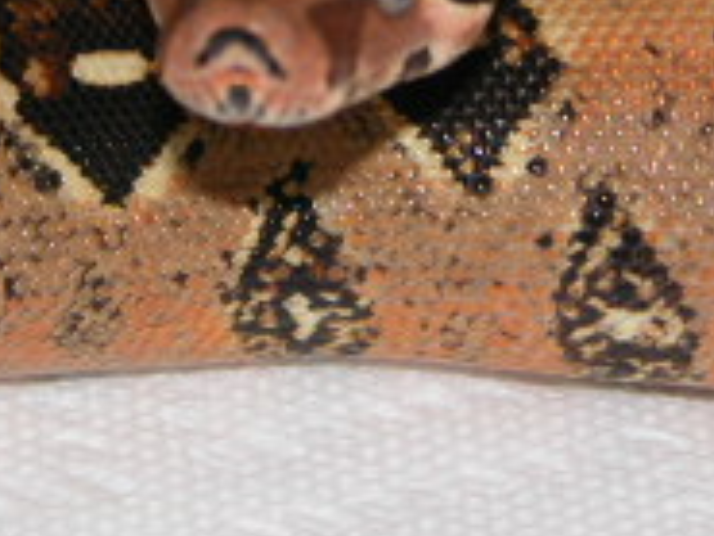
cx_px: 316
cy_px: -54
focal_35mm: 346
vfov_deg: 4.3
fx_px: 7141
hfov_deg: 5.7
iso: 100
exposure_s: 1/125
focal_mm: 25.4
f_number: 3.6
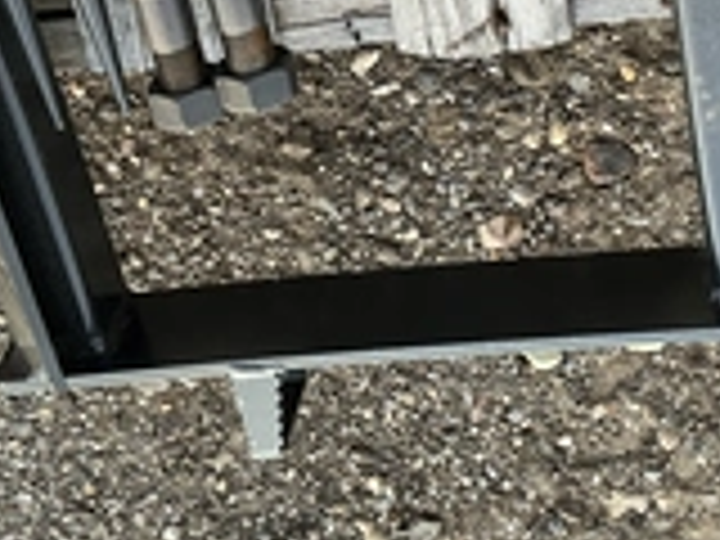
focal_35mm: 70
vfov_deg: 20.4
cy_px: 18
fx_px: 1456
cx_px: 446
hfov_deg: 27.7
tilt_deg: -61.6
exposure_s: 1/122
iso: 16
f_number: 1.8
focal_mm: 3
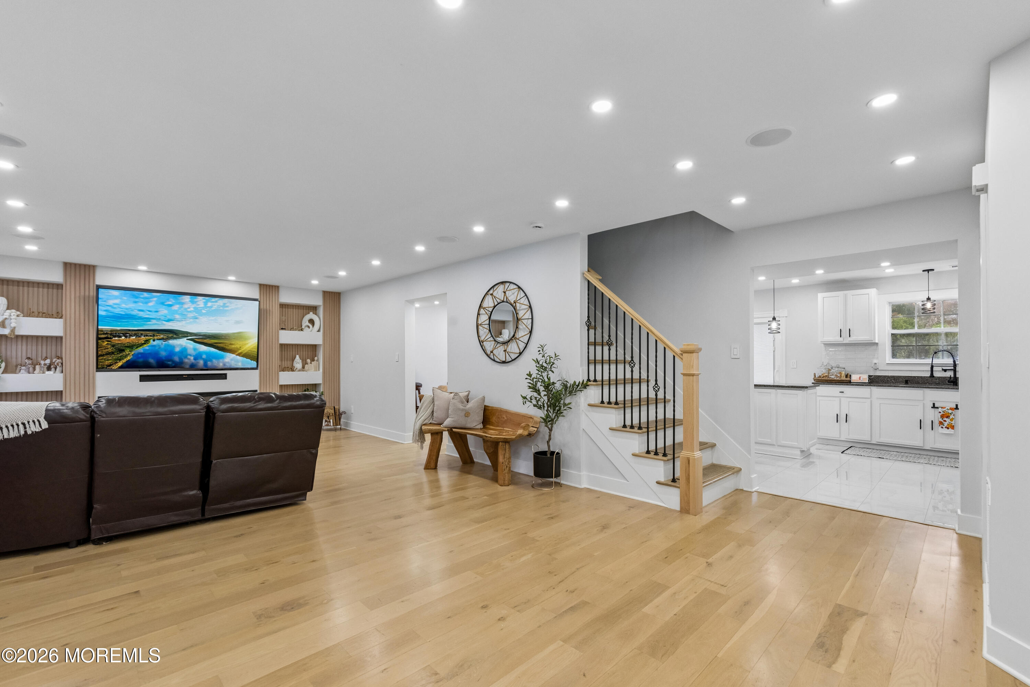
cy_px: 344
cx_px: 515
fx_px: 429
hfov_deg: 100.4
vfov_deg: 77.3
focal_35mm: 15
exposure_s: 1/100
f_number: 7.1
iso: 1250
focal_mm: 15
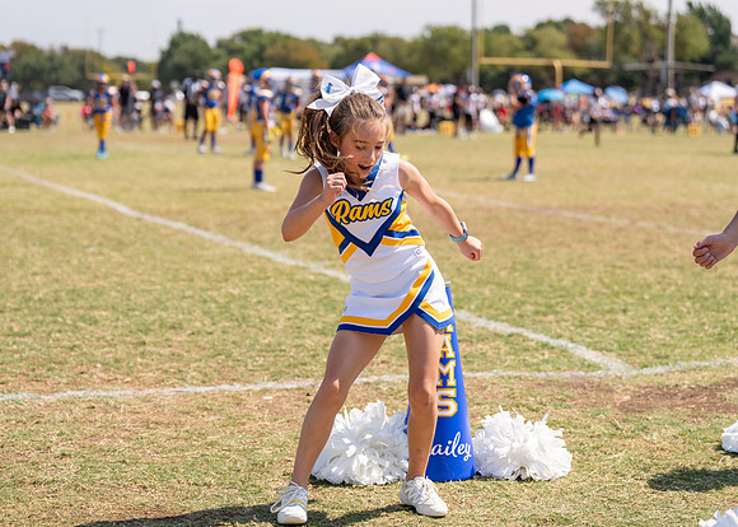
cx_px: 360
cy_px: 232
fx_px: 1738
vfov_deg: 17.2
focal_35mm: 83
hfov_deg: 24.0
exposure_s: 1/1600
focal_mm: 70
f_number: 3.2
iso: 100
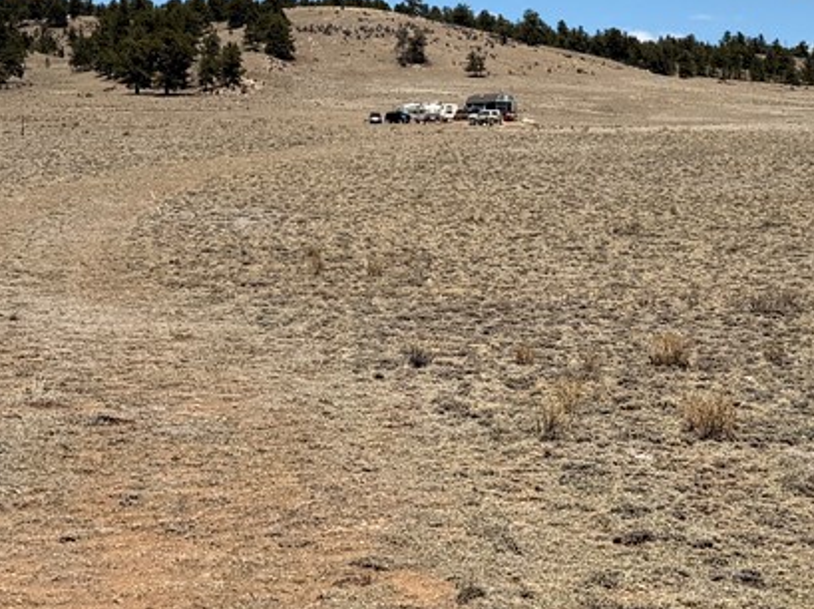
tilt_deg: +6.7
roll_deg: +0.1
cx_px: 408
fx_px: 2208
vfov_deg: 15.2
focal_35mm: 94
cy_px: -103
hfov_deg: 20.9
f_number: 1.78
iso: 80
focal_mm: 6.76
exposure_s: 1/7353
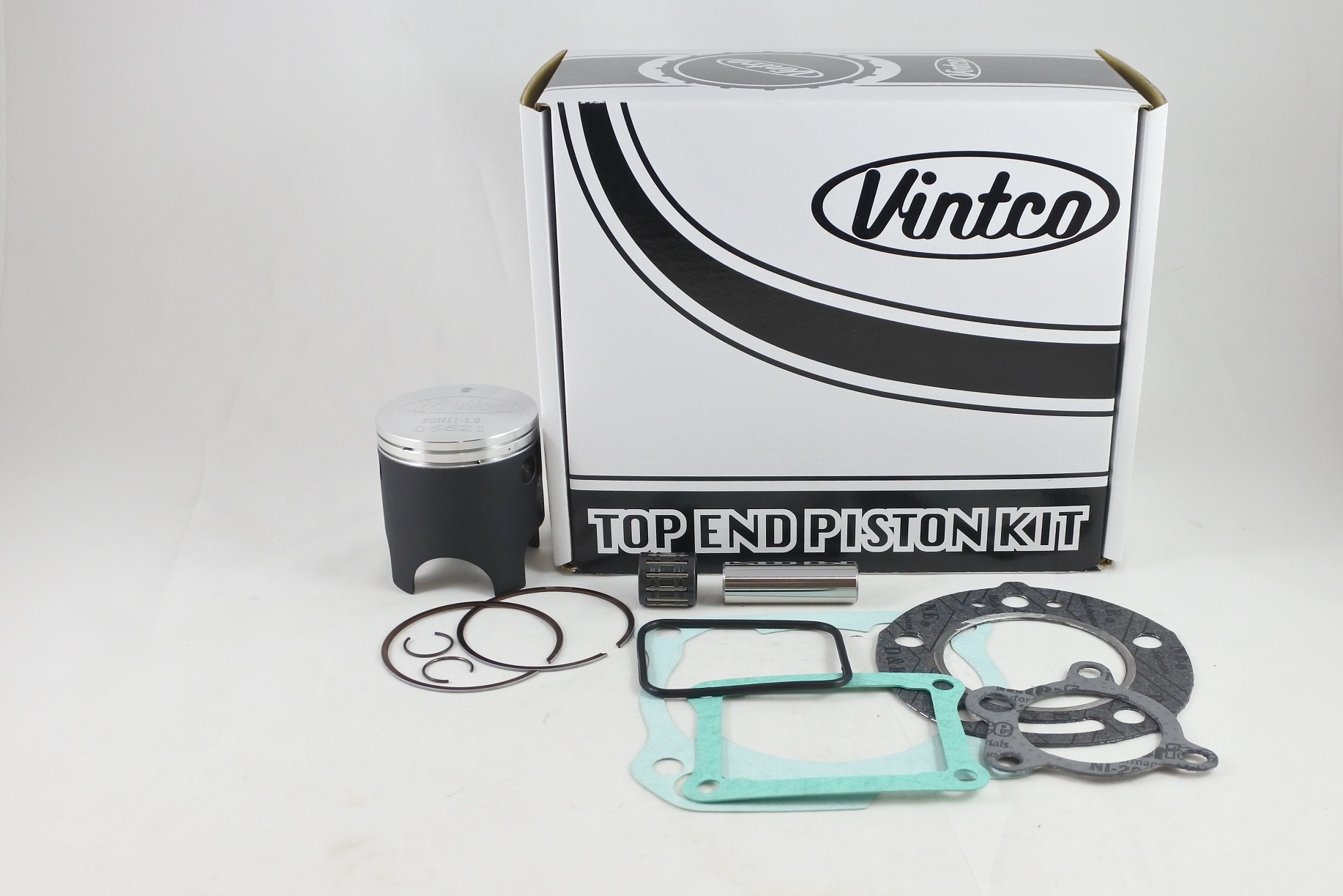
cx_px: 672
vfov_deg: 40.0
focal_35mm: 33
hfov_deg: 57.2
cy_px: 448
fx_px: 1231
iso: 450
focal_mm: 12.3
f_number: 3.8
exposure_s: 1/125
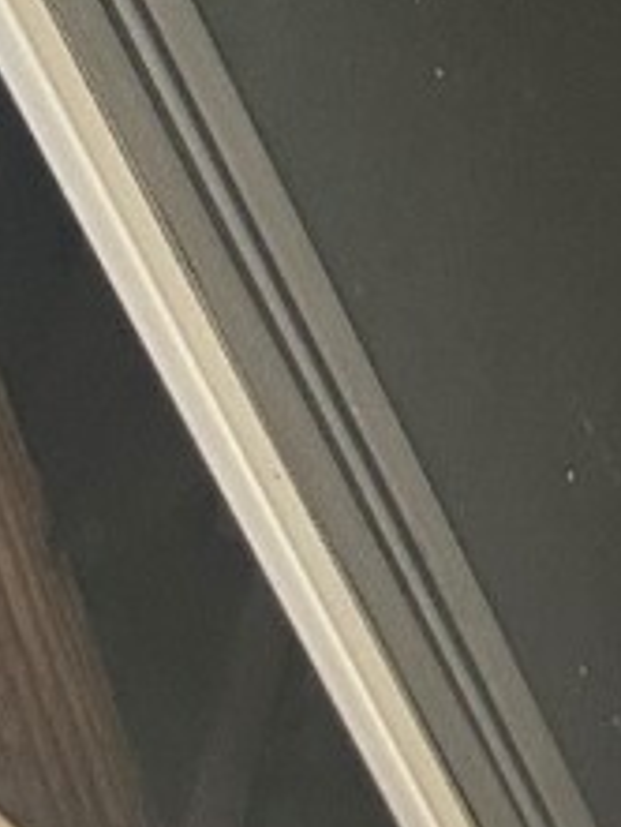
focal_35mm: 167
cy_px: -1130
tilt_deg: -30.5
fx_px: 3991
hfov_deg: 7.5
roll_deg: -3.0
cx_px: 2031
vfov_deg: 10.3
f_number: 1.78
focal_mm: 6.86
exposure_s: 1/60
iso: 400
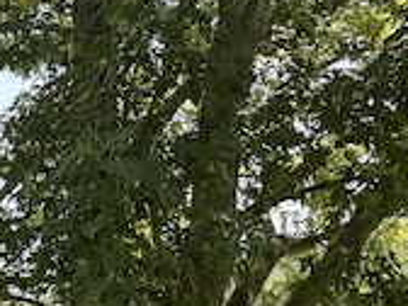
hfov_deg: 14.7
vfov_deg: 11.9
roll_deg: -2.3
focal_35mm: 114
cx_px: -369
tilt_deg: -2.5
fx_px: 1344
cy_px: 559
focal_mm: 6.76
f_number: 1.78
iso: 100
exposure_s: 1/898
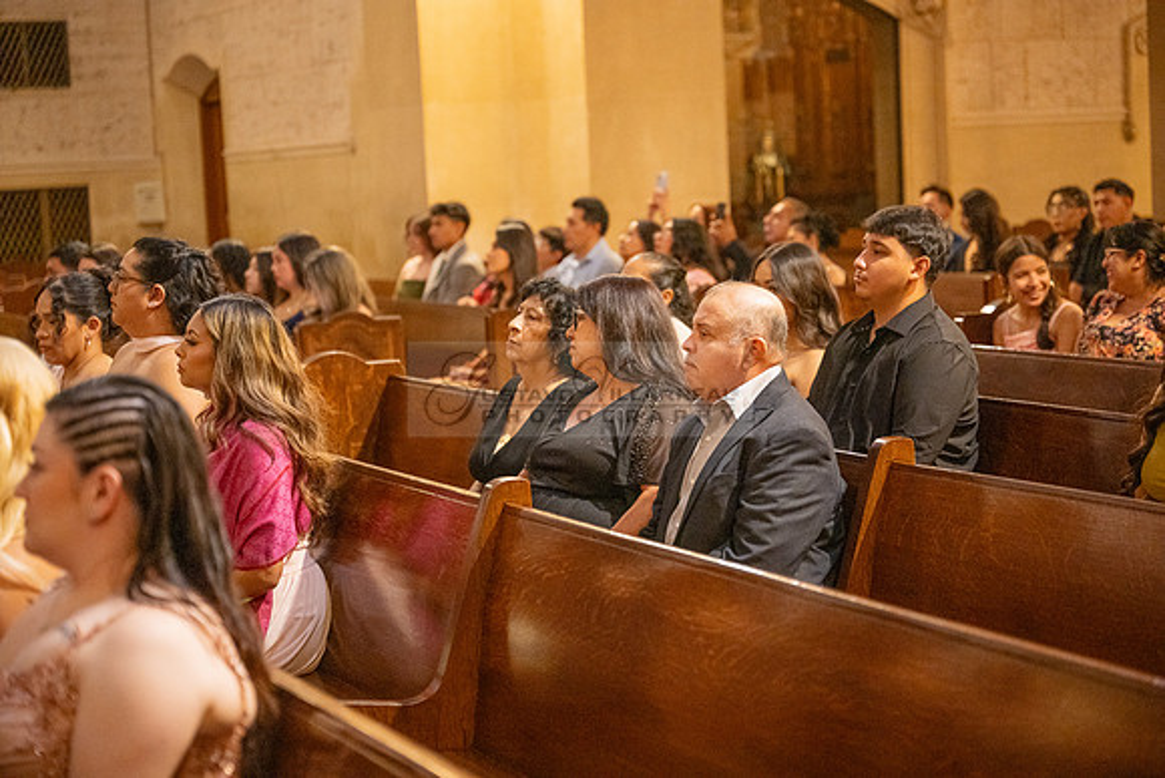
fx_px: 2266
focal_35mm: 70
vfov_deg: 19.5
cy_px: 389
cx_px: 582
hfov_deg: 28.8
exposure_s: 1/200
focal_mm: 70
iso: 2000
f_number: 2.8
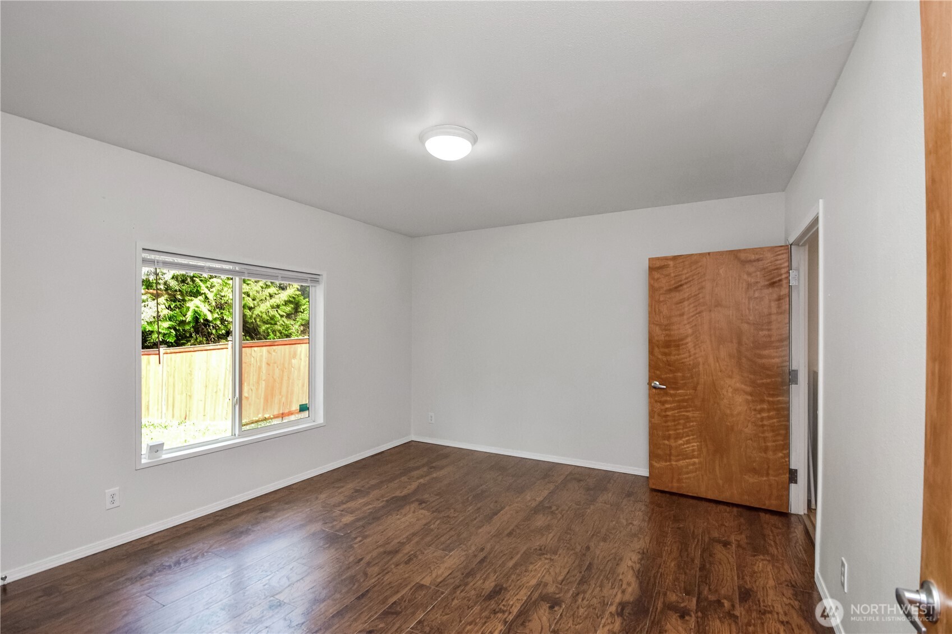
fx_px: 397
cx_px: 476
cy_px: 317
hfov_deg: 100.4
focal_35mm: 15
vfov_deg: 77.3
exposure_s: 1/125
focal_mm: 10
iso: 720
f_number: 5.6
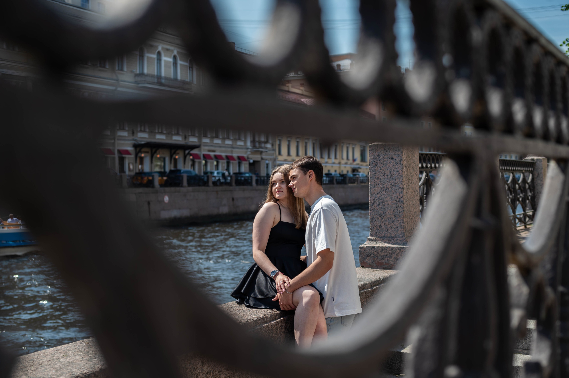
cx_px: 284
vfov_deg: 27.0
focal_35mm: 50
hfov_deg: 39.6
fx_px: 790
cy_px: 189
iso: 100
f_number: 4
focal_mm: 50
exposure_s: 1/800
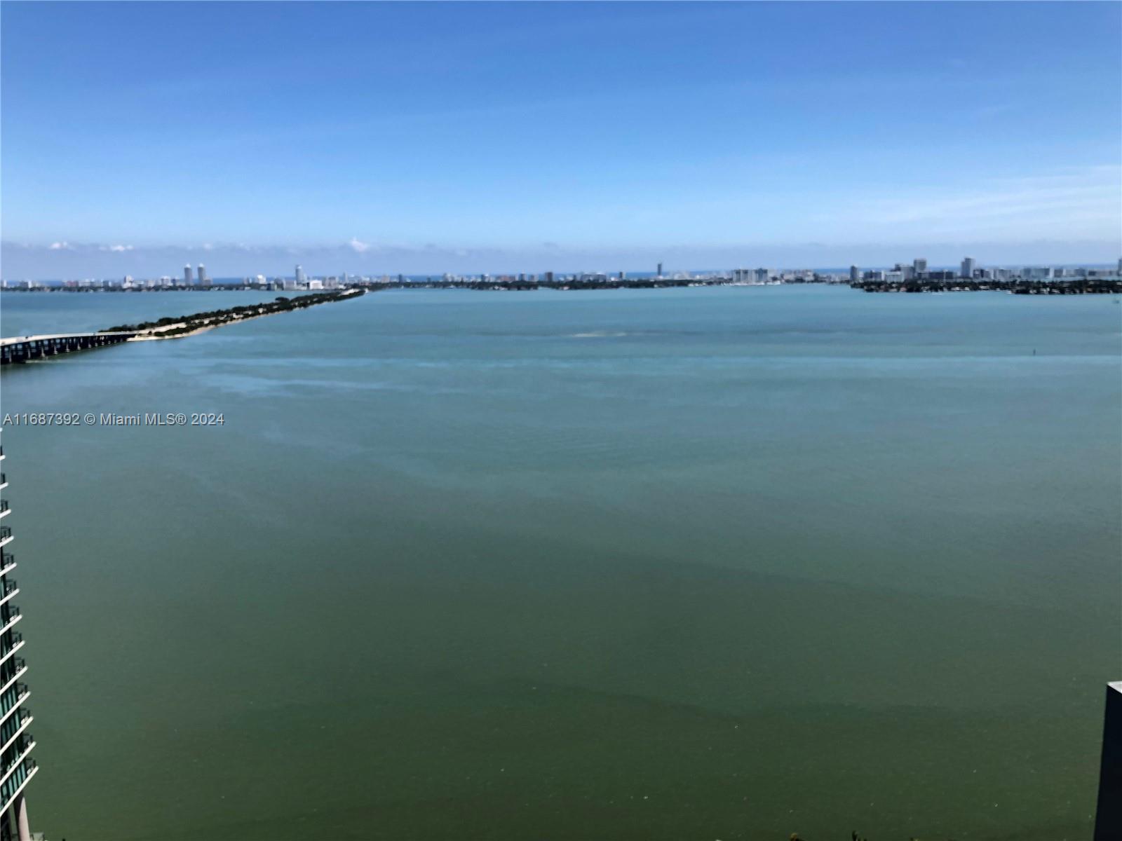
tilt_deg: -8.2
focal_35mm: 28
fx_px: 908
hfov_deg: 63.4
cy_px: 420
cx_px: 561
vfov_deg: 49.7
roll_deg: +1.1
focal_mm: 4
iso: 20
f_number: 1.8
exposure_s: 1/458
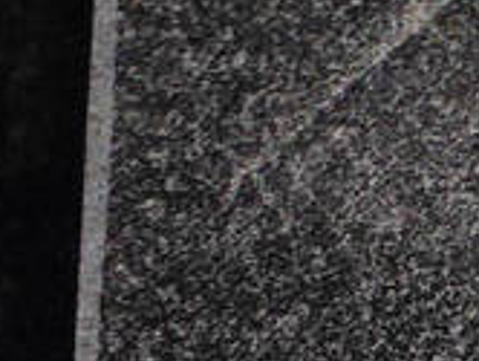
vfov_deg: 8.3
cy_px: 1037
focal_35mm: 154
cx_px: 603
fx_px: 2134
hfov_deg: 12.5
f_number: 1.79
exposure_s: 1/764
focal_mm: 4.7
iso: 50
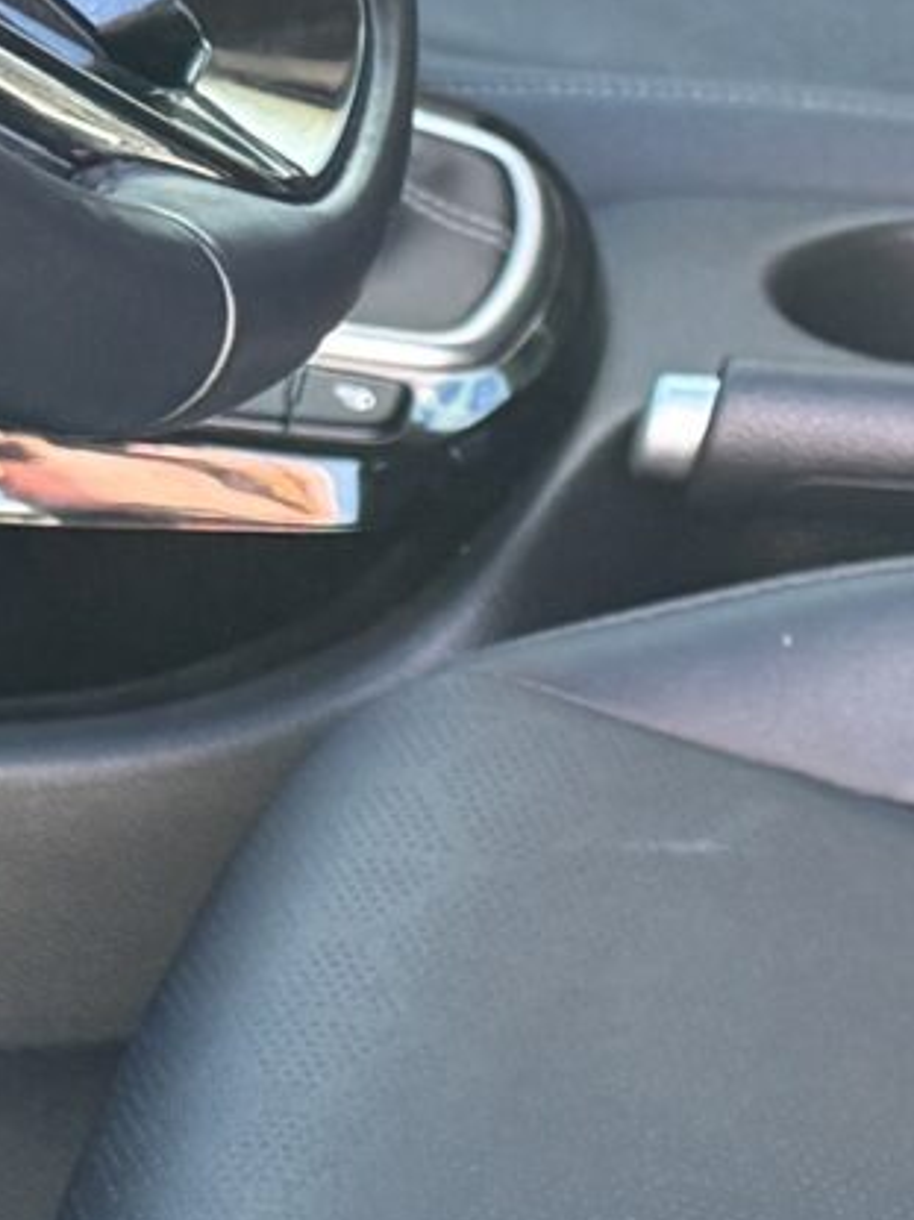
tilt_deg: -36.4
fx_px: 5213
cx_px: 964
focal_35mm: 148
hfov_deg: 9.9
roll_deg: -1.2
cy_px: 1567
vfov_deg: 12.9
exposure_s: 1/121
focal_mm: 6.76
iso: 200
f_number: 1.78
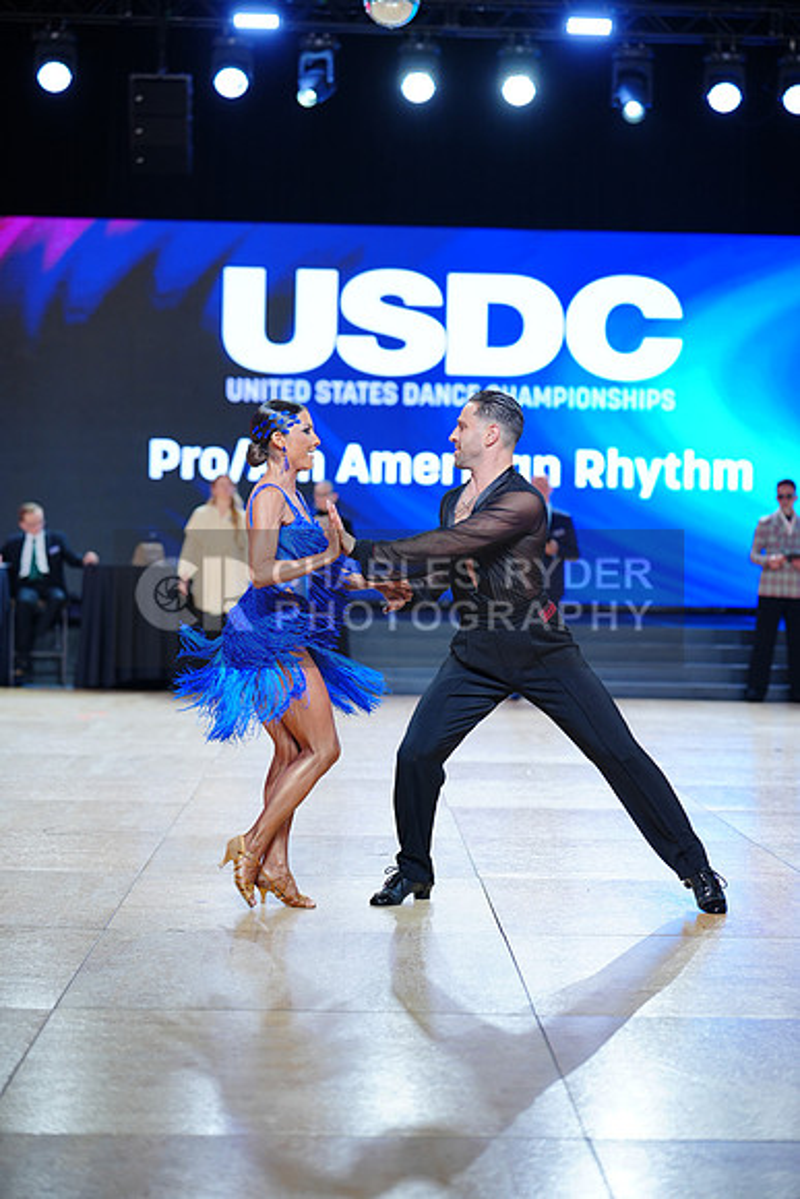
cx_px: 400
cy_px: 600
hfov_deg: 20.6
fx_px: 2199
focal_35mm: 66
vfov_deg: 30.5
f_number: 2
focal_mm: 66
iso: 320
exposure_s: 1/400
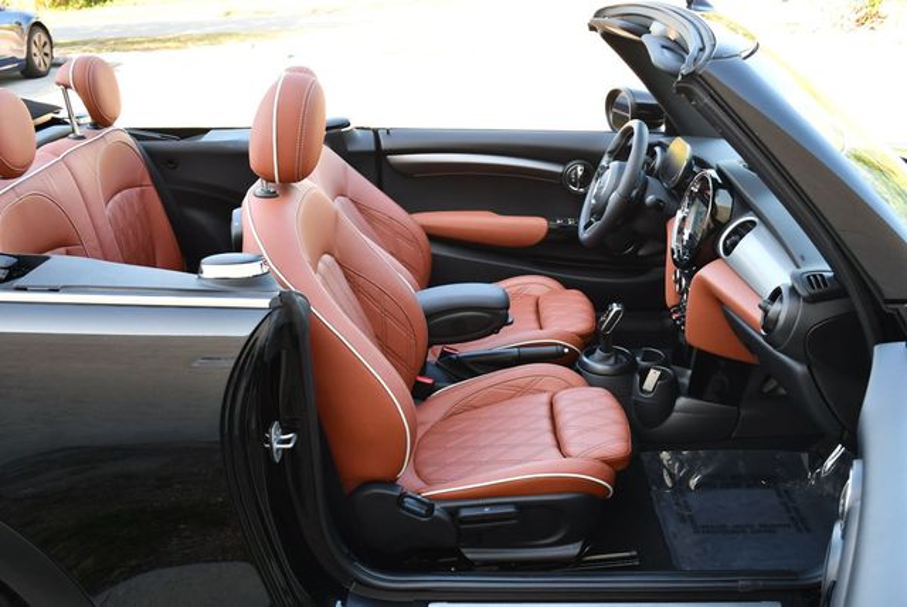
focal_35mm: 36
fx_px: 908
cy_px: 304
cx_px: 454
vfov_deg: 36.9
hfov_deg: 53.1
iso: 400
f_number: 3.5
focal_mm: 18
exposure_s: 1/250
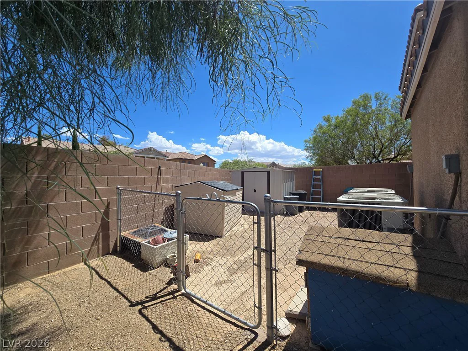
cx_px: 234
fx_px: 176
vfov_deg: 89.9
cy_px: 176
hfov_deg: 106.2
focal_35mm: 13
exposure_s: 1/2333
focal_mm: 2.2
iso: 50
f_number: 2.2
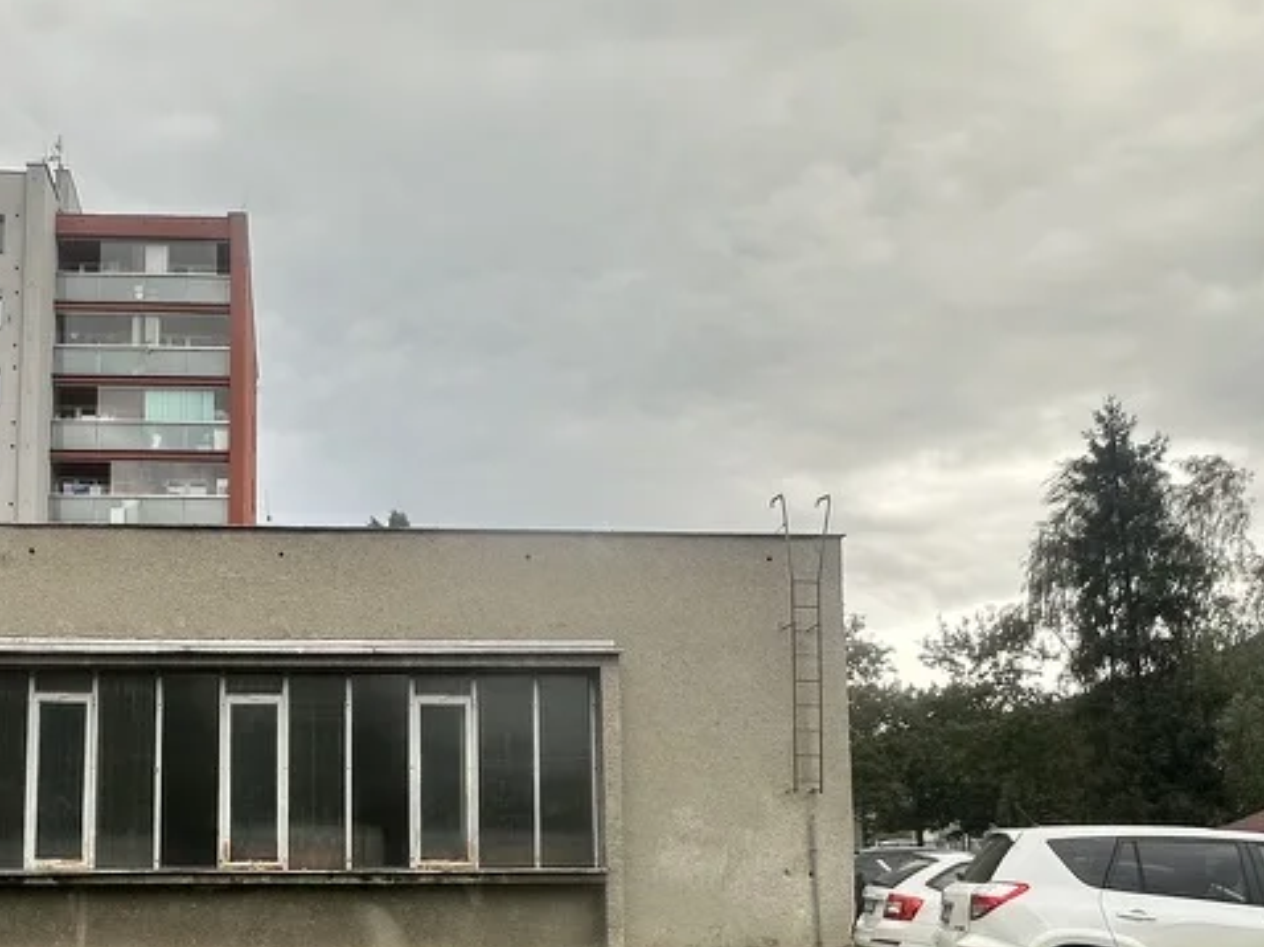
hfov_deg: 57.4
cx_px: 338
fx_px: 1095
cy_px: 796
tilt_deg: +5.0
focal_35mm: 30
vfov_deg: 43.9
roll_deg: -0.9
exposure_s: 1/215
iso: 40
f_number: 2.2
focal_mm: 2.22
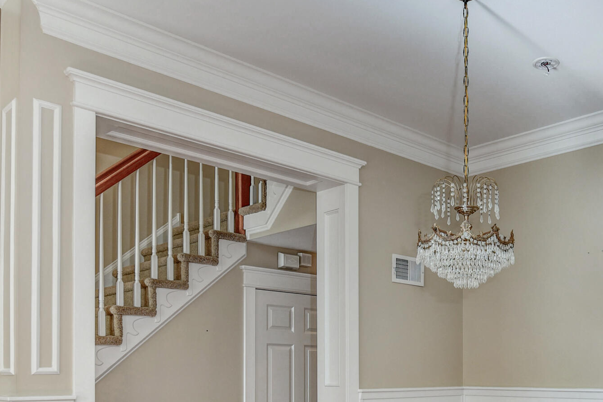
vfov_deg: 33.2
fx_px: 637
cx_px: 470
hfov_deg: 48.2
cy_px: 365
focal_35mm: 38
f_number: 5.6
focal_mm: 17
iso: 320
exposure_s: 1/60
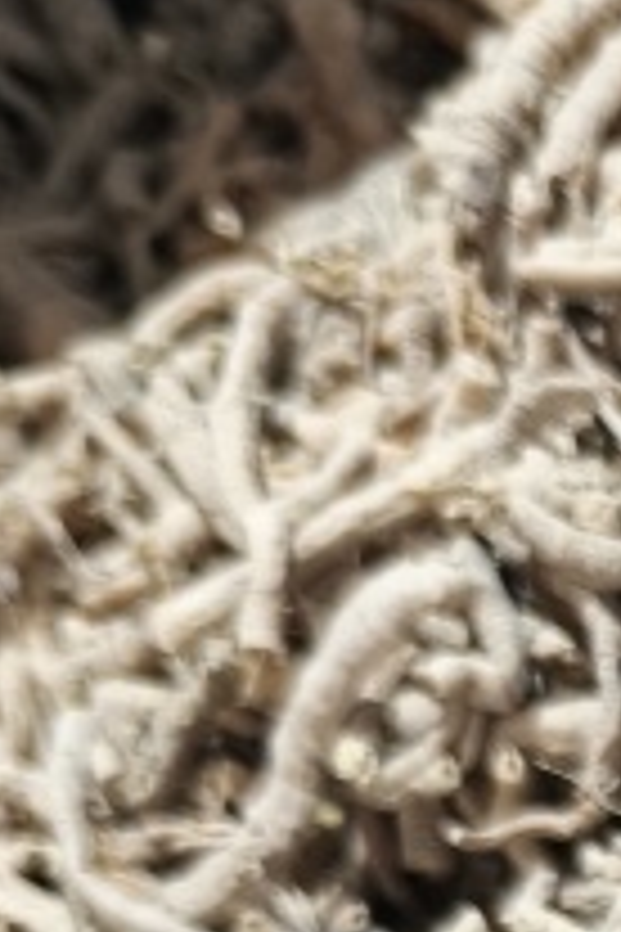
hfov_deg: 9.8
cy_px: 1713
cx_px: 1494
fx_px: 3182
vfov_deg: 14.5
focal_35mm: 123
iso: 250
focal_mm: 5.84
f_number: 1.6
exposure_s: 1/100
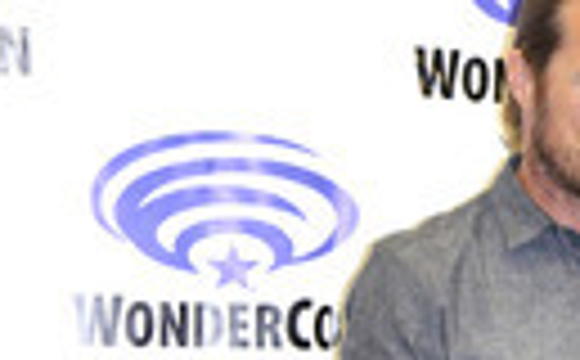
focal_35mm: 114
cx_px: 587
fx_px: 1798
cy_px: 756
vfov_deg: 10.4
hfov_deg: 17.9
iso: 1000
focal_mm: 24
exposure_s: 1/60
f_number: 4.5
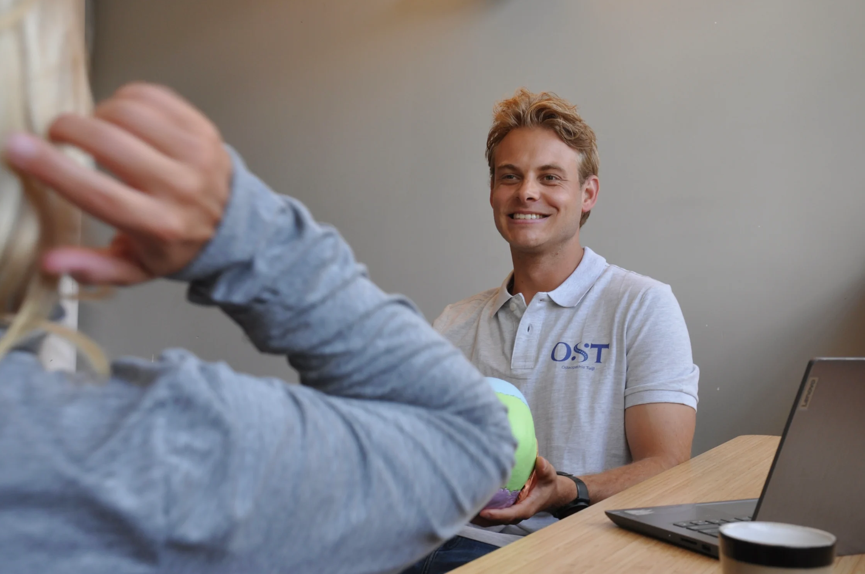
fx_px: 1152
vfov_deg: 28.0
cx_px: 466
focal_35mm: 48
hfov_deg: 41.1
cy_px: 278
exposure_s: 1/30
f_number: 5.6
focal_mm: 28
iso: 320
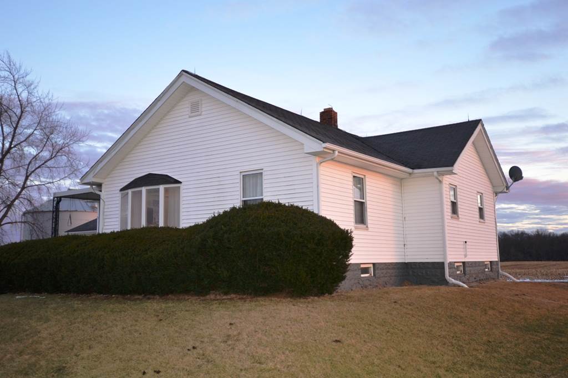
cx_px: 284
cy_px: 189
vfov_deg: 36.8
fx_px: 568
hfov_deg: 53.2
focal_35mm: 36
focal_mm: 24
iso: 640
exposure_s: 1/60
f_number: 4.5
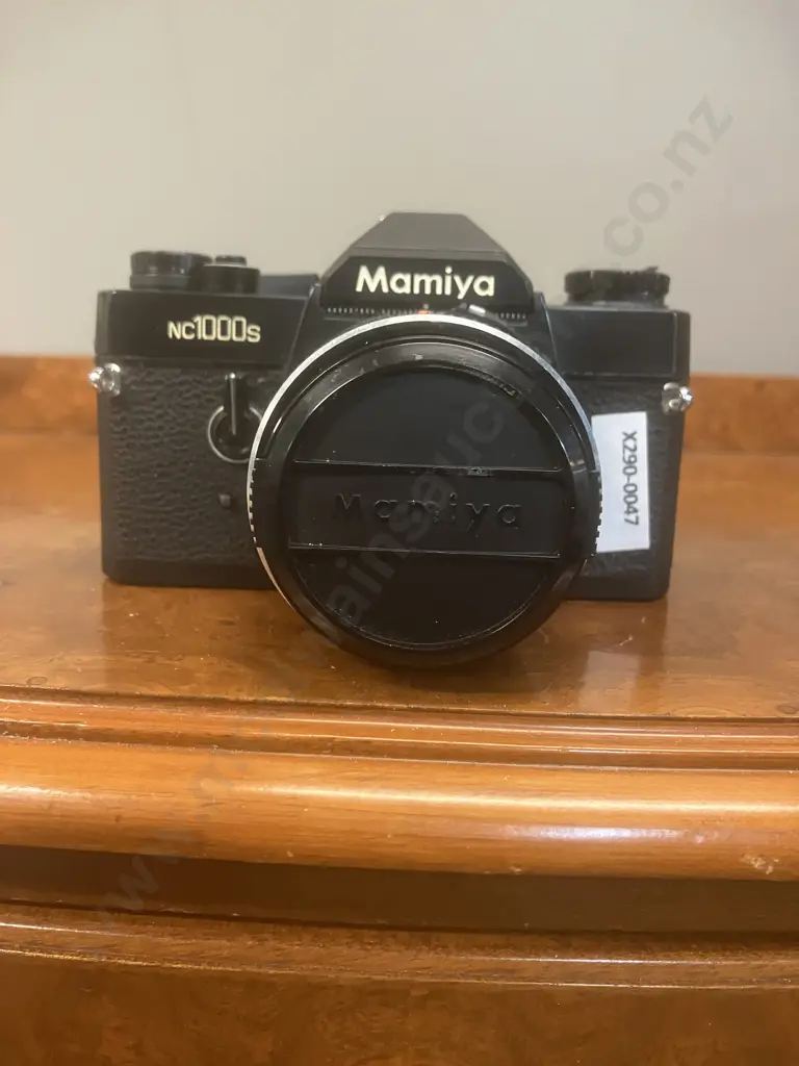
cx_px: 400
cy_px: 533
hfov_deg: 49.7
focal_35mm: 28
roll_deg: -1.8
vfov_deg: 63.4
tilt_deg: -9.9
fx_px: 862
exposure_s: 1/33
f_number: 1.8
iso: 320
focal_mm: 3.99
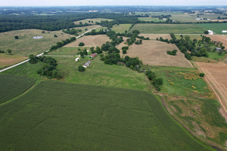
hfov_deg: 78.6
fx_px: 139
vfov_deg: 57.2
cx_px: 114
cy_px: 76
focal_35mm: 22
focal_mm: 8.38
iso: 100
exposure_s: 1/1000
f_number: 2.8
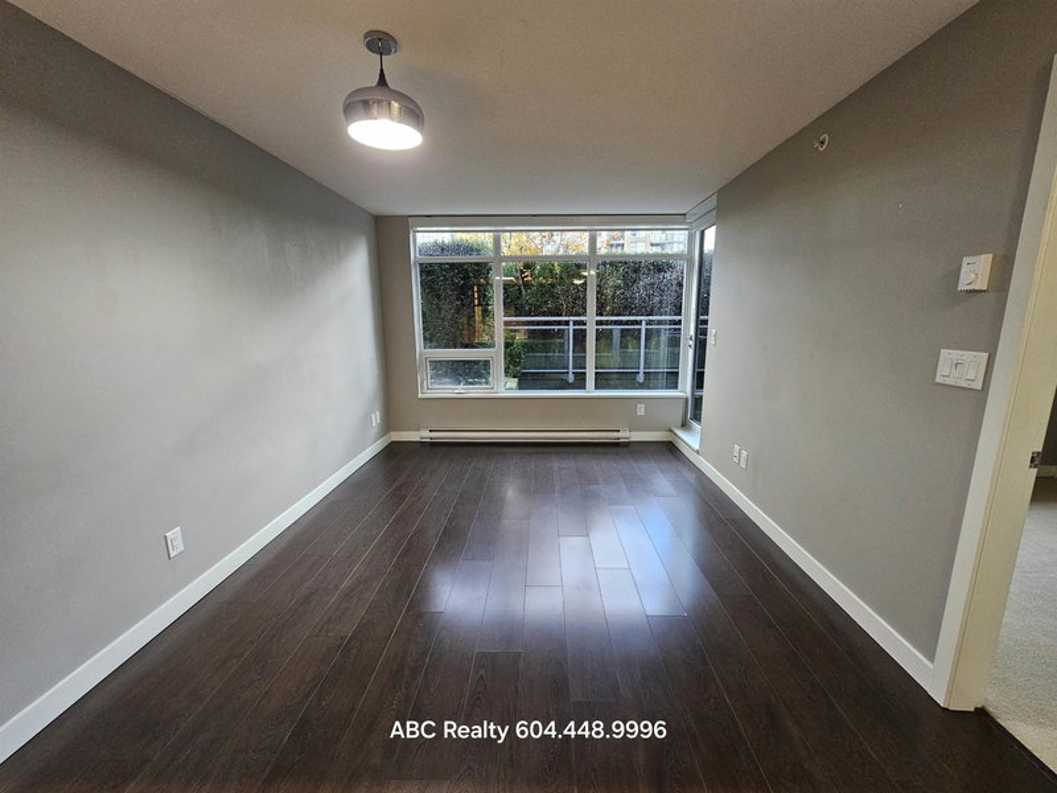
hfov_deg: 106.2
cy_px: 396
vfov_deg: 89.9
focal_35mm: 13
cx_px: 528
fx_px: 397
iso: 400
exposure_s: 1/30
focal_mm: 2.2
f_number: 2.2
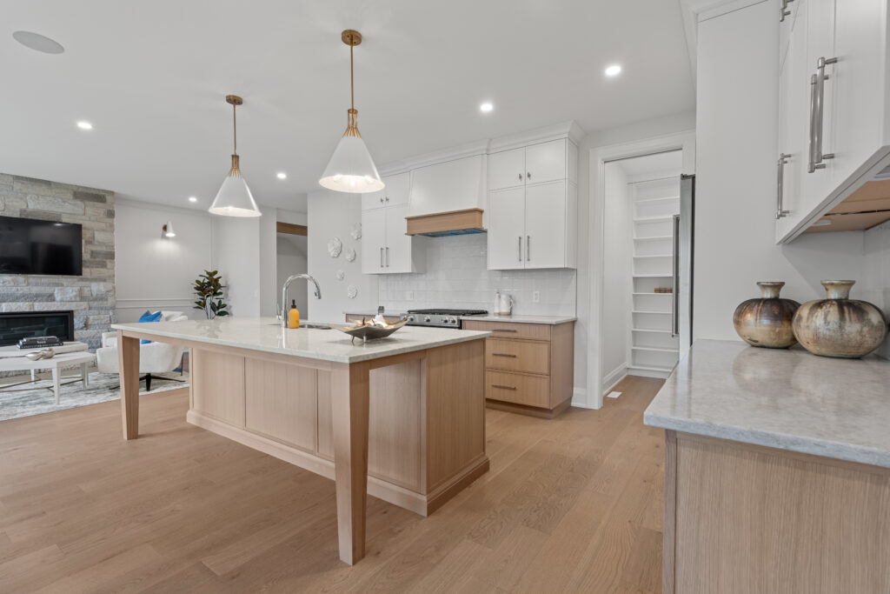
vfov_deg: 73.8
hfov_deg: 96.7
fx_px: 396
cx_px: 445
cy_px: 297
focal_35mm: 16
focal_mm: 16
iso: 100
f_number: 9
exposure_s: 1.3
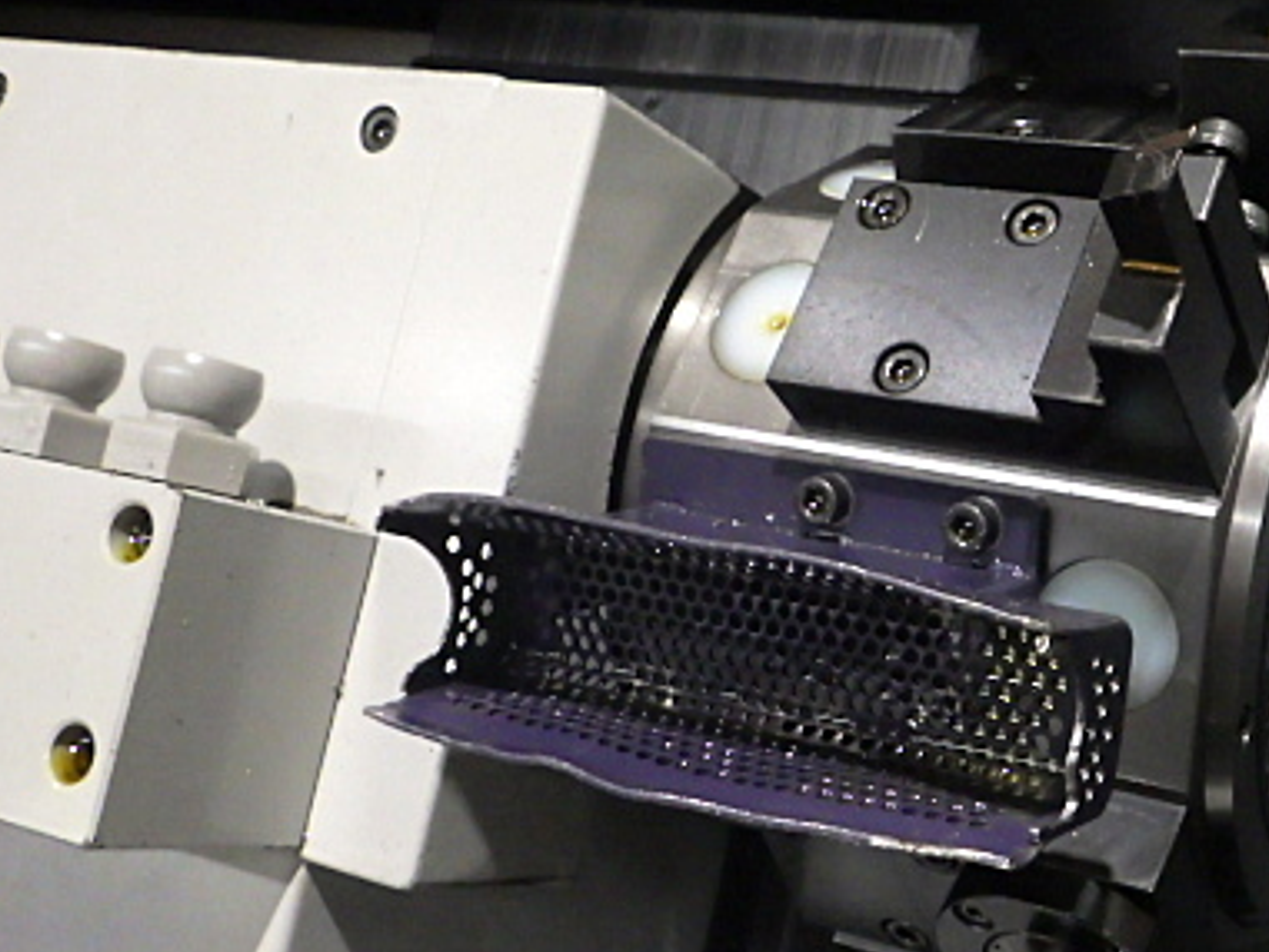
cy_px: 476
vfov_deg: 30.9
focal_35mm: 47
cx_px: 1026
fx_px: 1724
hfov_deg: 38.8
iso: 1600
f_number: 3.5
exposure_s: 1/25
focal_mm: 5
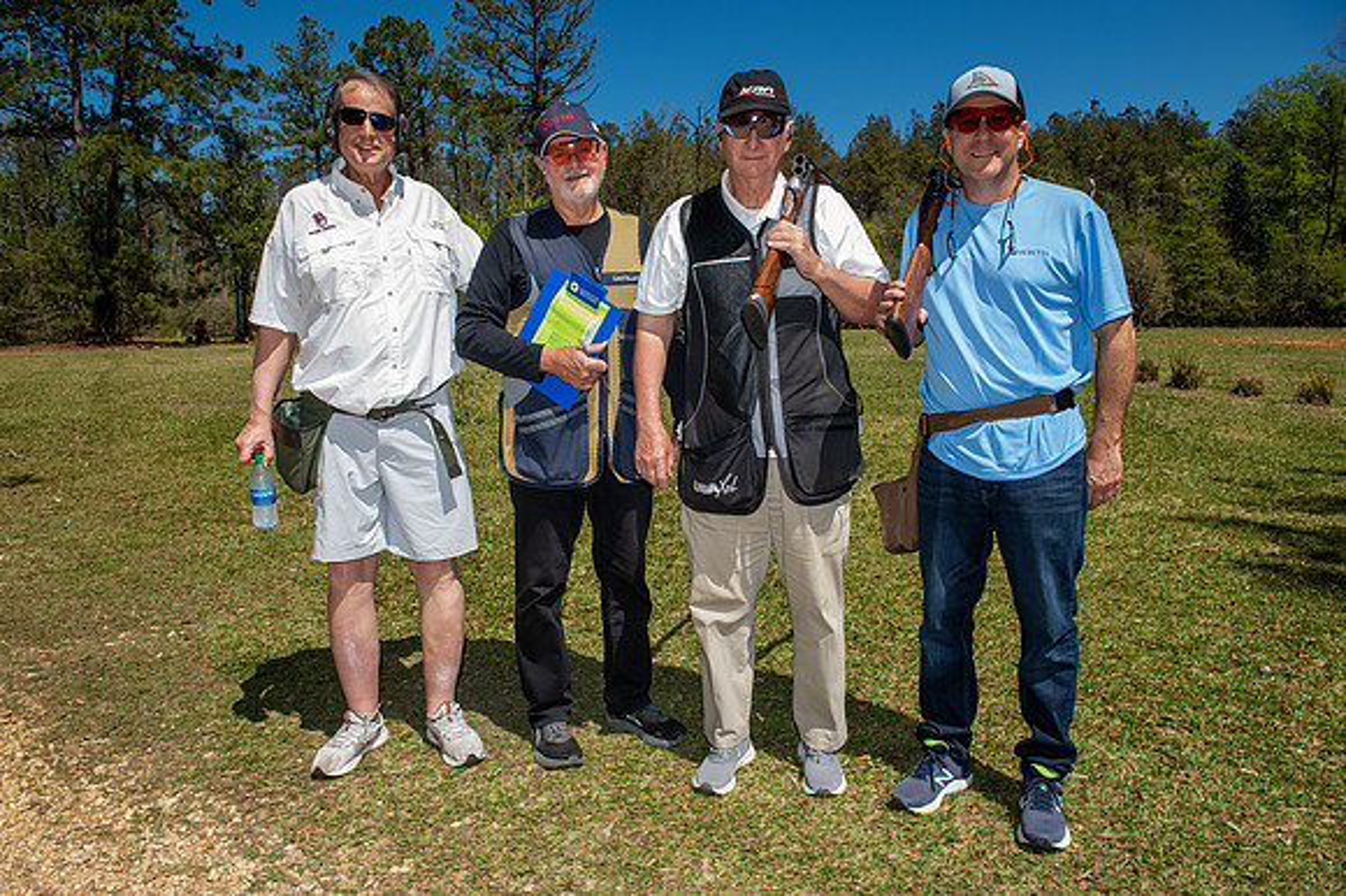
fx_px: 972
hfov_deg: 69.4
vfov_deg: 49.5
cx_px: 673
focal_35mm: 26
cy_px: 448
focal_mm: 26
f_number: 7.1
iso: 50
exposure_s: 1/250
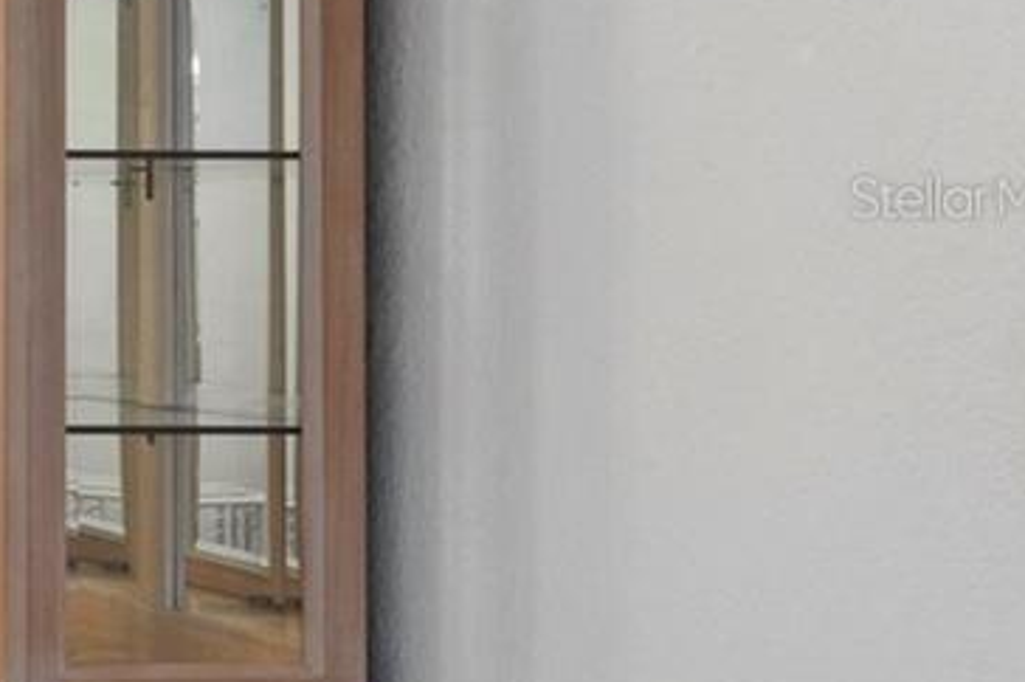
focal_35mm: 90
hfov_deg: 16.1
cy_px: 197
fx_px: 2572
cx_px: -1152
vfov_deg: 15.0
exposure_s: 1/1.67
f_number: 8
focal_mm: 13.7
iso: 250
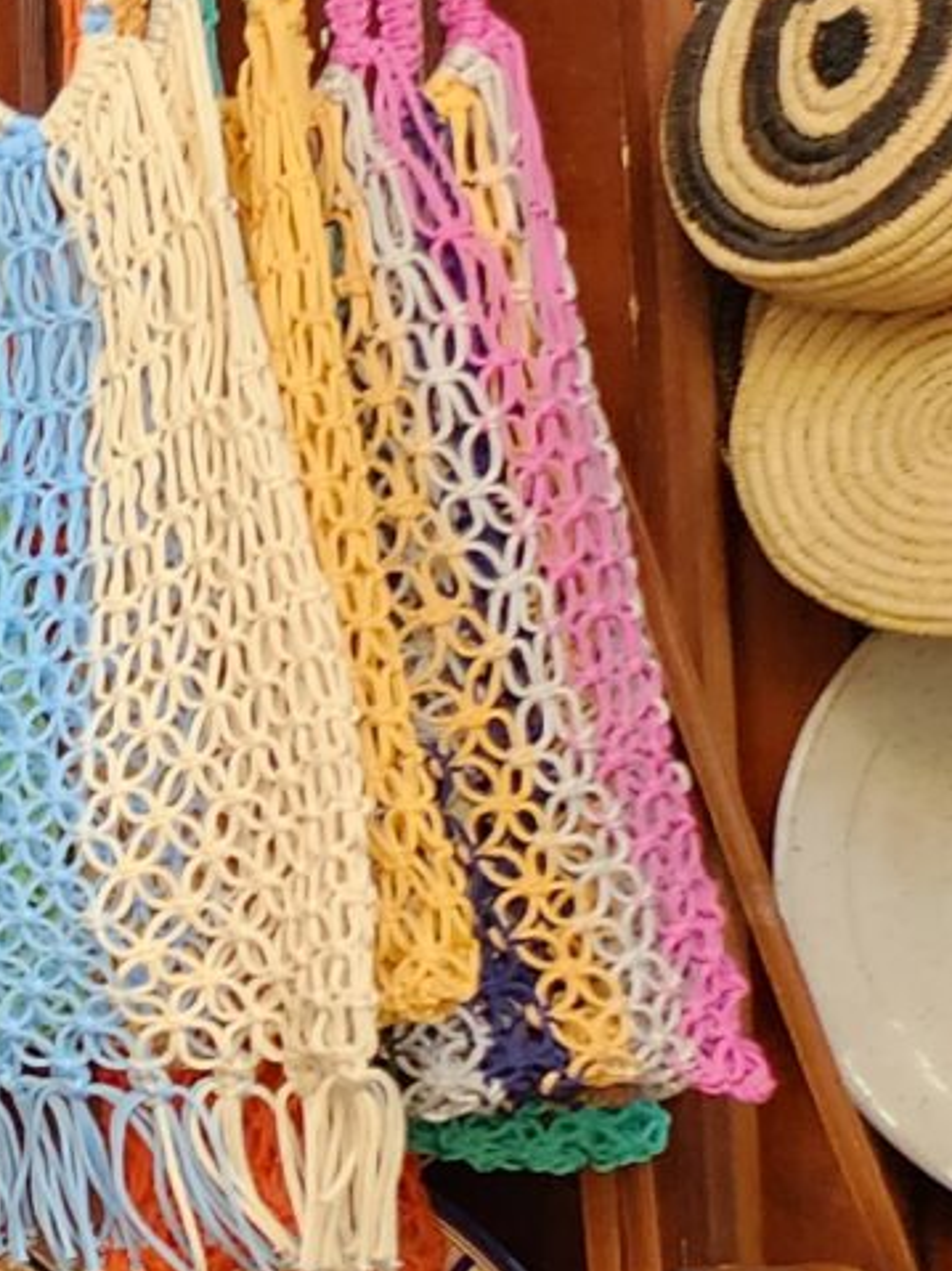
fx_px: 4512
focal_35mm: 123
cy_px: 472
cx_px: -2352
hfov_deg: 8.7
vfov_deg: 16.0
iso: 160
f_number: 1.8
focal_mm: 5.4
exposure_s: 1/180
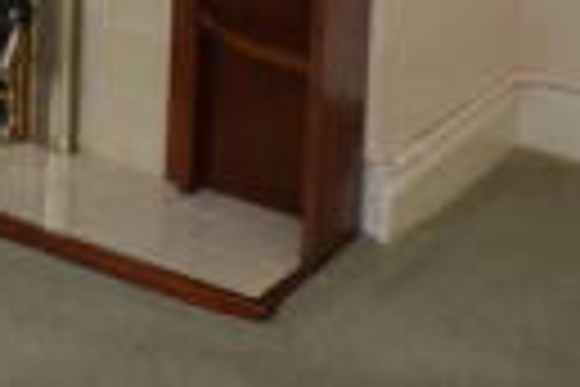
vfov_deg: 9.1
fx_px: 2207
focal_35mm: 137
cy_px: -504
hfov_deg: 12.5
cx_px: -710
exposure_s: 1/80
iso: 400
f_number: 4.5
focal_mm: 18
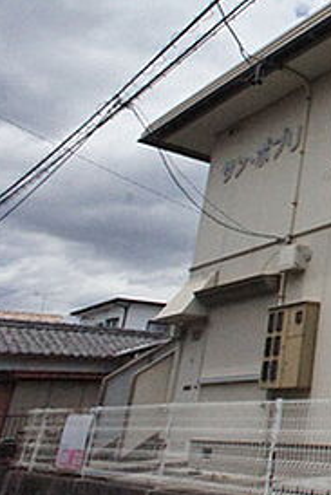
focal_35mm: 56
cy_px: 223
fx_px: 771
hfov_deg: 19.2
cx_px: 572
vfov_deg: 35.6
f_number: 16
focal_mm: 16
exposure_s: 1/4000
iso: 6400
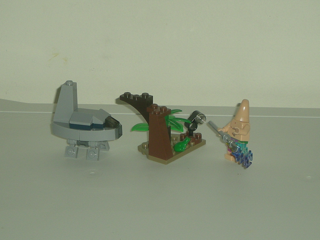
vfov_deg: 19.9
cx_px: 160
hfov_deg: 26.3
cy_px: 120
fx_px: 684
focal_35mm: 74
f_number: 4.6
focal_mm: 12.3
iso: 50
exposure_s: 1/120
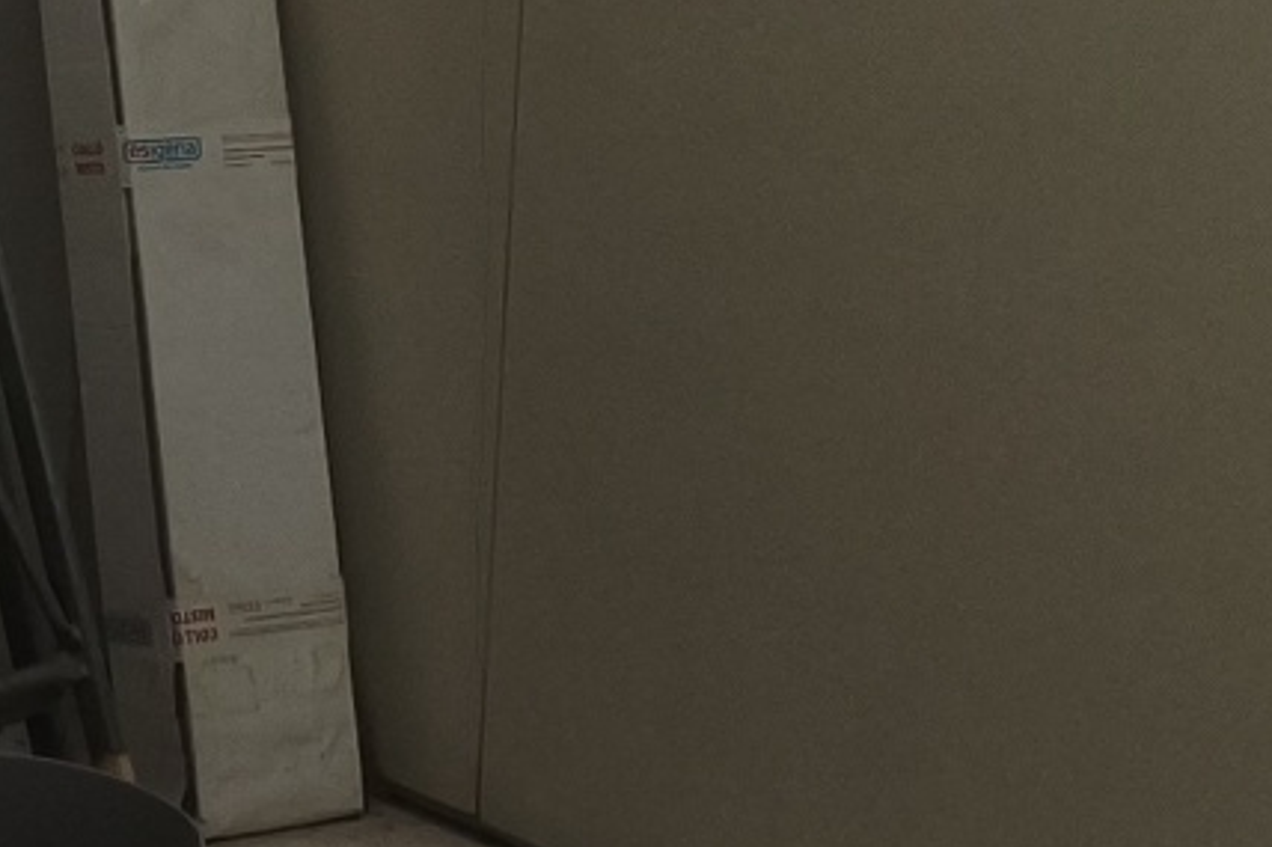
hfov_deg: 13.1
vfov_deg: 9.2
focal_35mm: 143
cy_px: -684
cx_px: -939
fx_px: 5050
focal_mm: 6.45
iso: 250
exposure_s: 1/99.9
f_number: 1.62
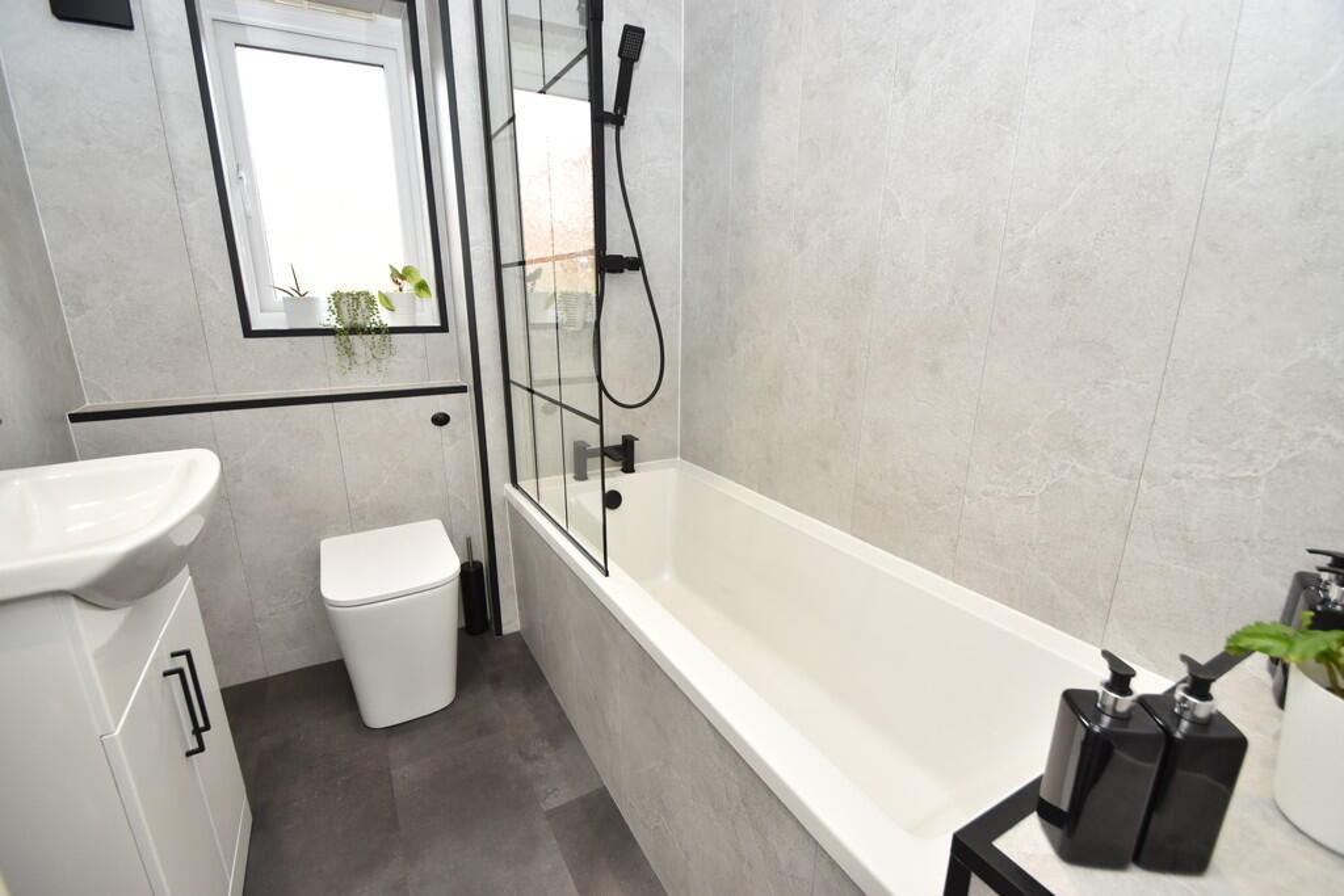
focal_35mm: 15
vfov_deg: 77.3
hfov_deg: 100.4
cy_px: 448
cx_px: 672
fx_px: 560
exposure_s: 1/125
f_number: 5.6
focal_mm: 10
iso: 720
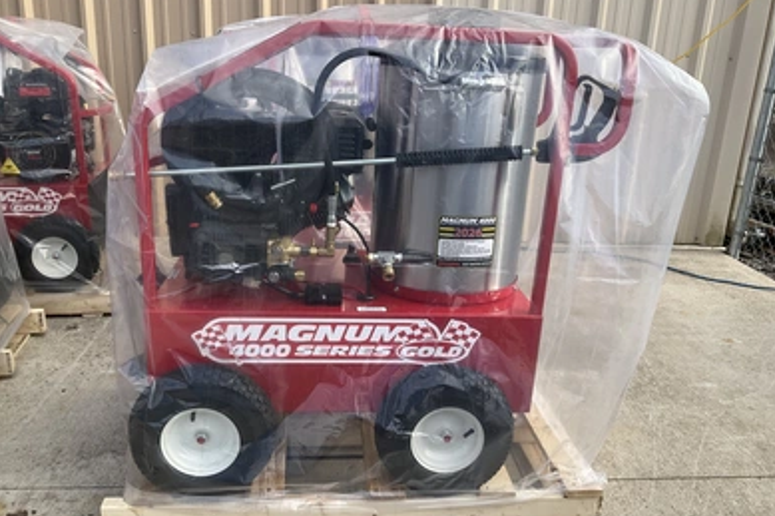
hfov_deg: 60.3
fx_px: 667
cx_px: 379
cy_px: 271
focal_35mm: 31
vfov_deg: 42.3
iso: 25
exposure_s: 1/568
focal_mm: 3
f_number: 1.8
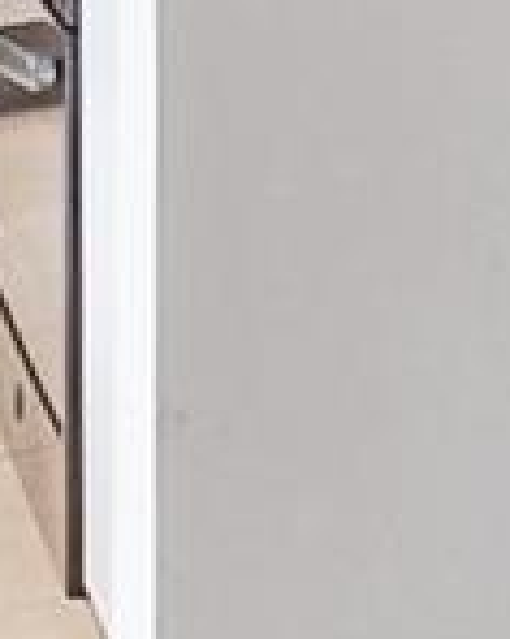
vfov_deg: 12.3
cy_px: -570
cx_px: 1647
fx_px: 2685
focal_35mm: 142
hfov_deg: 8.6
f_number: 7.1
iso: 80
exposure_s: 1/8
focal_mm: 7
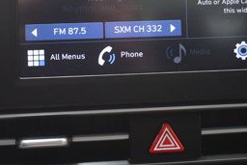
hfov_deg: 22.6
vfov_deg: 15.0
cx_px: 127
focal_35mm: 90
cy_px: 16
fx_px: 618
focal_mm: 24
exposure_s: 1/250
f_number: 3.8
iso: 640
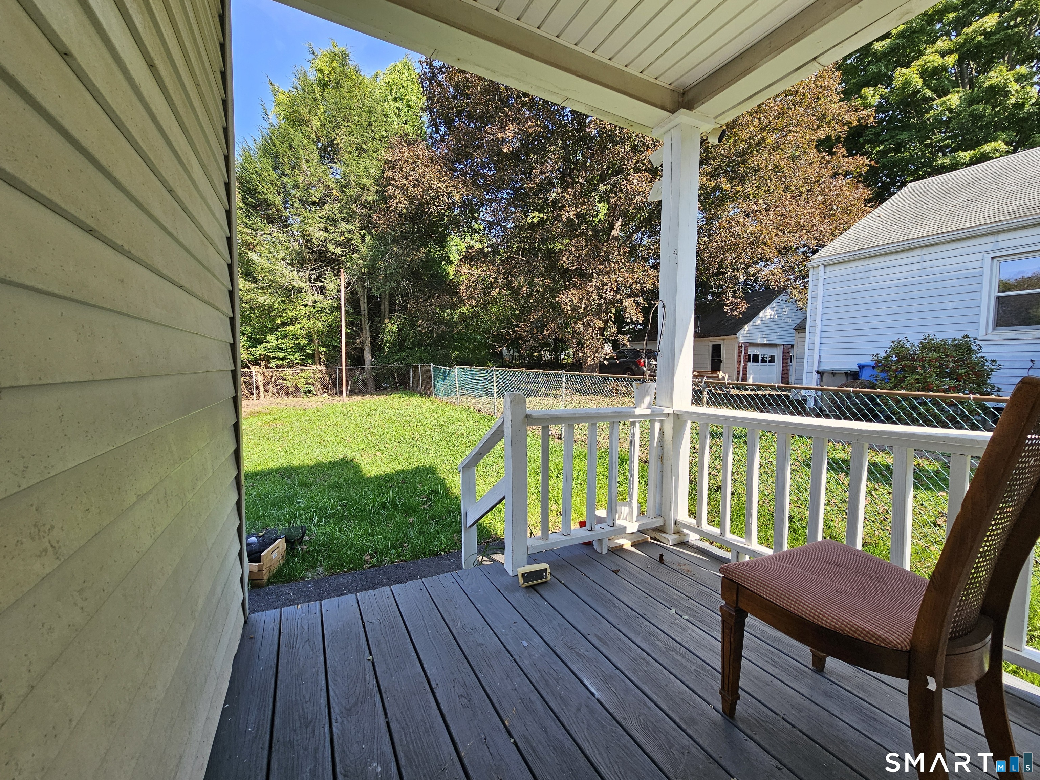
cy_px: 390
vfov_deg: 89.9
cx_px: 520
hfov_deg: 106.2
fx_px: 391
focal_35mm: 13
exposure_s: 1/418
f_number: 2.2
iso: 50
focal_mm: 2.2
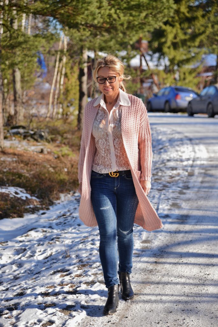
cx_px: 109
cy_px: 164
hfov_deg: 14.9
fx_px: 834
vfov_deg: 22.1
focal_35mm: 92
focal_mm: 92
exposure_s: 1/800
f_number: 4
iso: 320
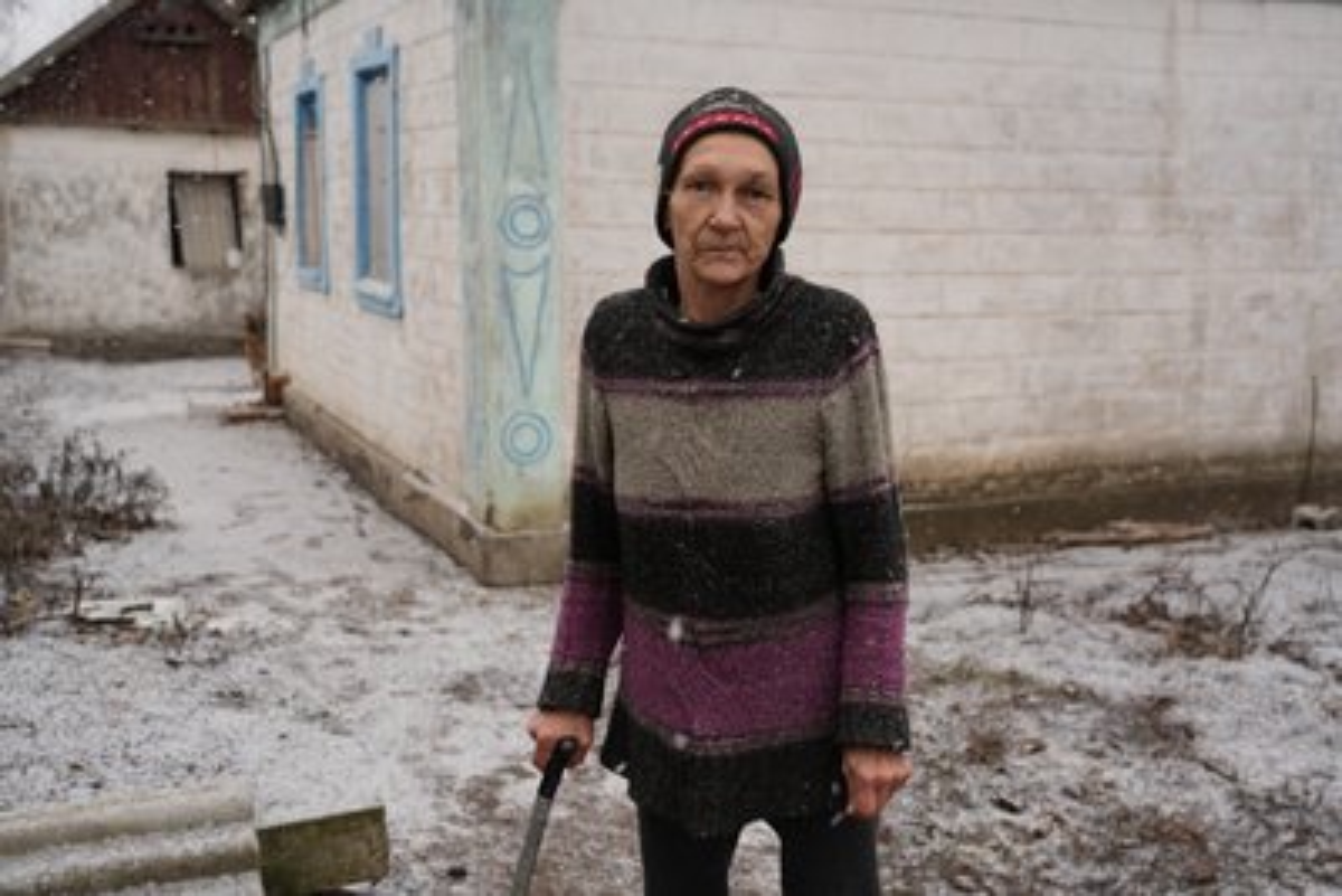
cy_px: 448
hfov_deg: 51.9
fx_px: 1380
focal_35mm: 37
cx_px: 671
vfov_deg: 36.0
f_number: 4
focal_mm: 37
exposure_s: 1/100
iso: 100
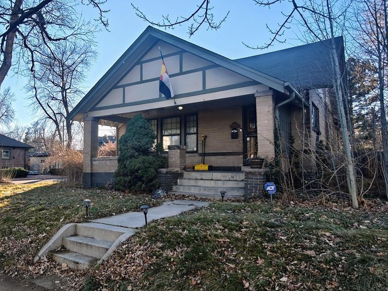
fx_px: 291
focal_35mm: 26
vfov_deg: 53.0
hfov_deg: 66.4
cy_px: 152
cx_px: 147
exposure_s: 1/155
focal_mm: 2.3
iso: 160
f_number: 2
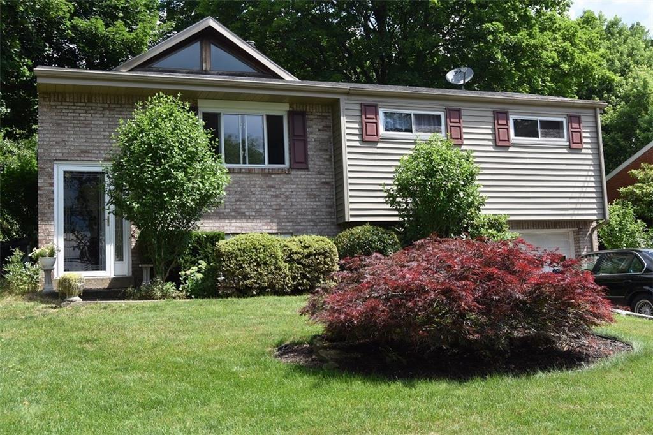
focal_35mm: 39
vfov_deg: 34.2
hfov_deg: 49.6
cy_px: 218
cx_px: 326
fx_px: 707
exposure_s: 1/250
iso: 200
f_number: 8
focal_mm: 26
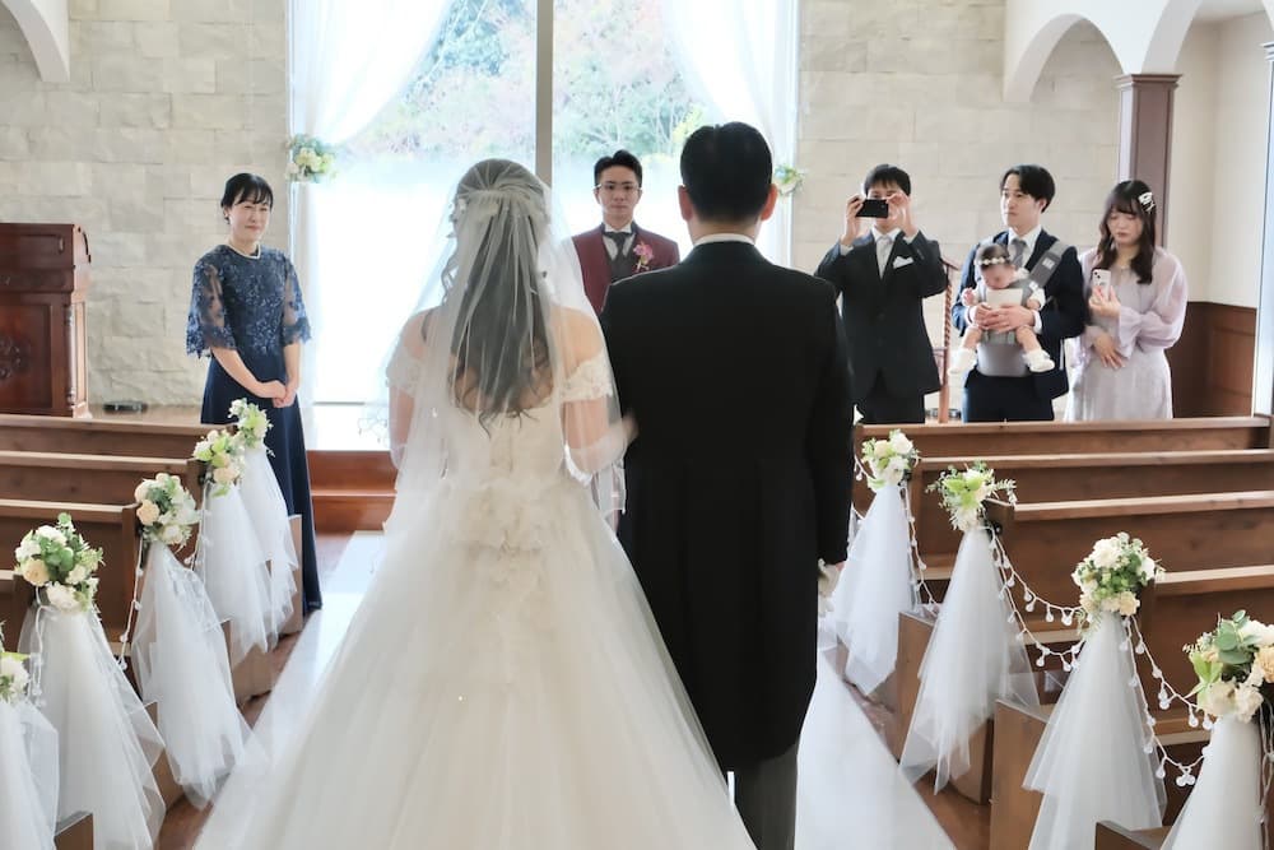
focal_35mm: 48
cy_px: 425
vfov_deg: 28.1
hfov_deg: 41.1
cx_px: 637
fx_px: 1699
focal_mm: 32
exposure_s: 1/160
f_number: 5.6
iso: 3200
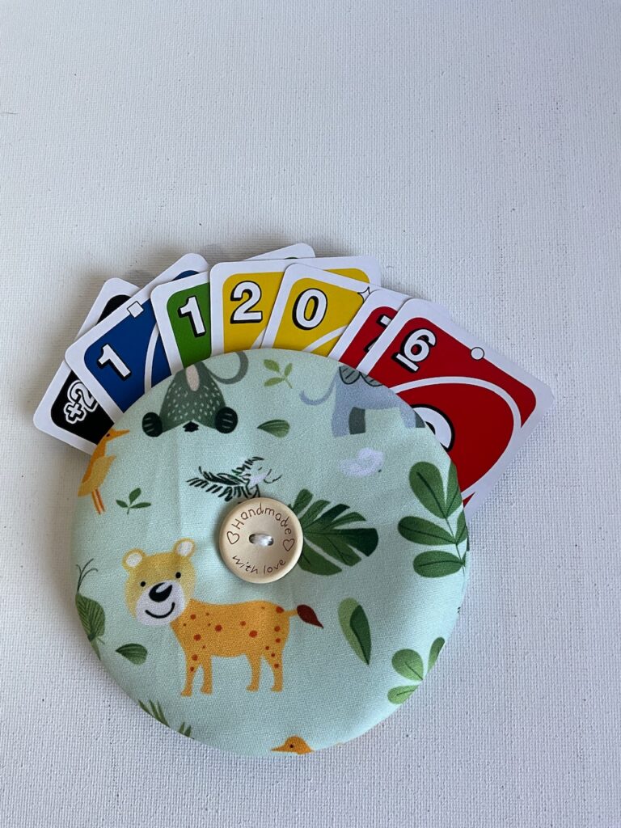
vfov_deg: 61.7
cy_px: 414
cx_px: 310
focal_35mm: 29
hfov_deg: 48.2
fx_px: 694
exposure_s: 1/122
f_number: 1.8
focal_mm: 3
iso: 32
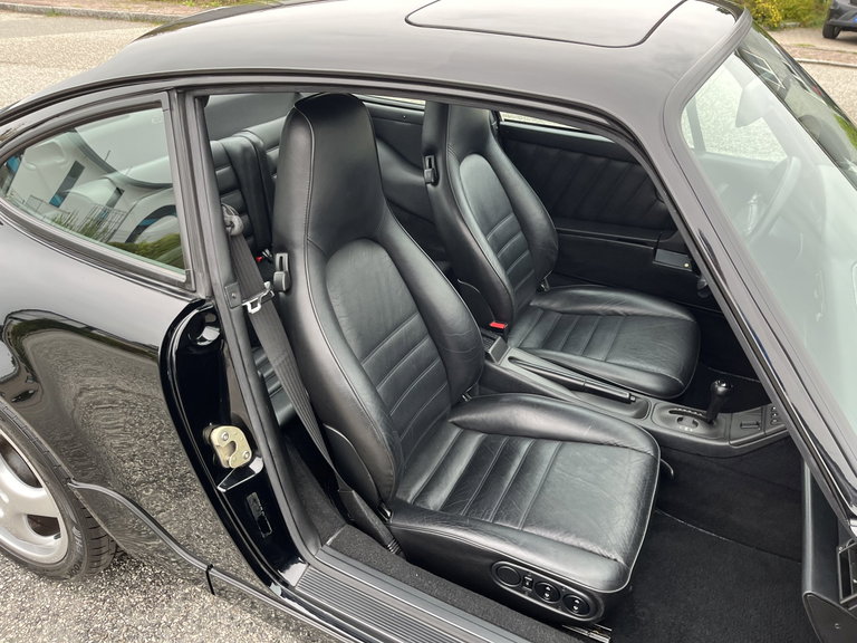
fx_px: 644
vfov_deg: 53.1
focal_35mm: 26
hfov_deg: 67.3
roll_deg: -3.8
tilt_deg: -29.7
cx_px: 428
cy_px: 322
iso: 125
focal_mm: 5.1
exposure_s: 1/121
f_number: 1.6
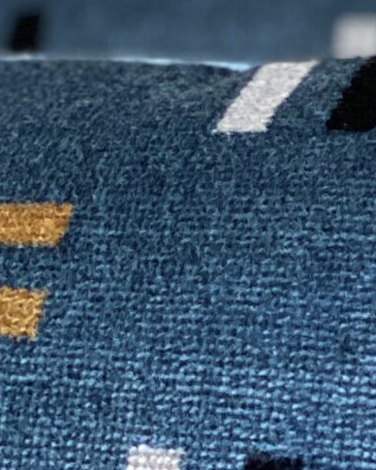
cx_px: 671
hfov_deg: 5.7
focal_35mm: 268
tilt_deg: -20.8
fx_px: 3728
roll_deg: +2.3
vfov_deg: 7.2
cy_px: 482
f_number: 2
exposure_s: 1/122
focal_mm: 6
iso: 80
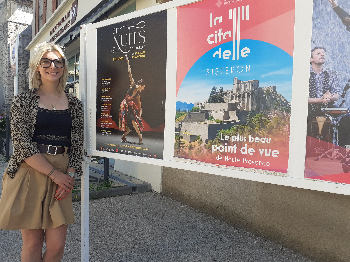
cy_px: 131
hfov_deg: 65.3
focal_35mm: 27
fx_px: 273
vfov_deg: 51.4
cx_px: 175
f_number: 1.9
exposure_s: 1/520
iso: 40
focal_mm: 3.6
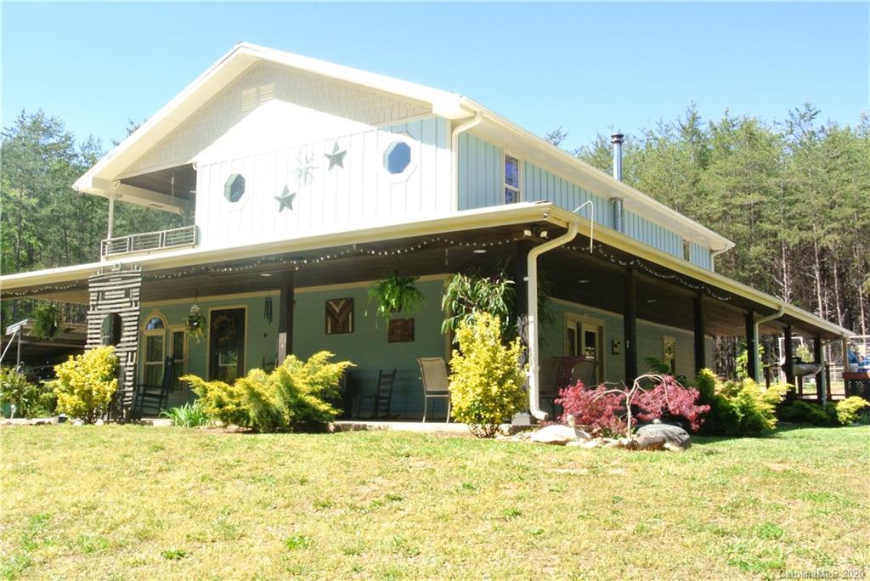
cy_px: 290
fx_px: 943
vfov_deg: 34.3
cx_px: 435
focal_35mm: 39
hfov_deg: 49.5
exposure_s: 1/60
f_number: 16
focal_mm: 14.5
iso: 400
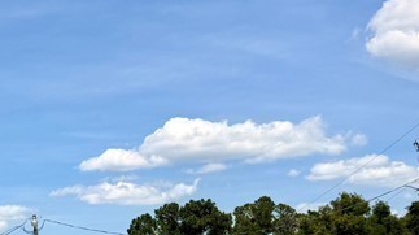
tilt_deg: +1.7
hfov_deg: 24.0
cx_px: -38
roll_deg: +2.3
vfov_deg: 13.8
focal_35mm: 83
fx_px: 921
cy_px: 331
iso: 80
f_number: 1.78
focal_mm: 6.76
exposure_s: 1/6173
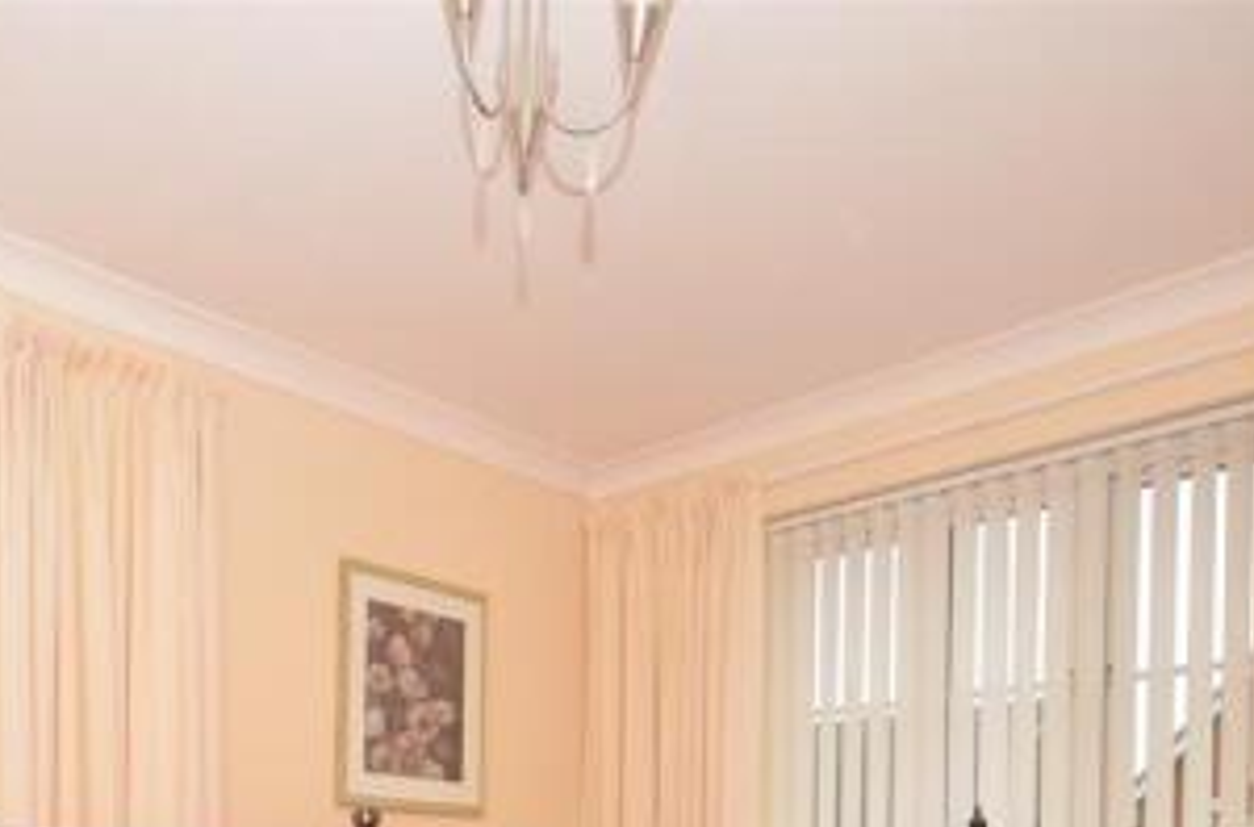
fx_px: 1253
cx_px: 405
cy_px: 902
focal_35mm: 36
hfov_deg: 52.0
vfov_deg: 32.3
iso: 200
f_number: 5
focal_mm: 11
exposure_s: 1/100
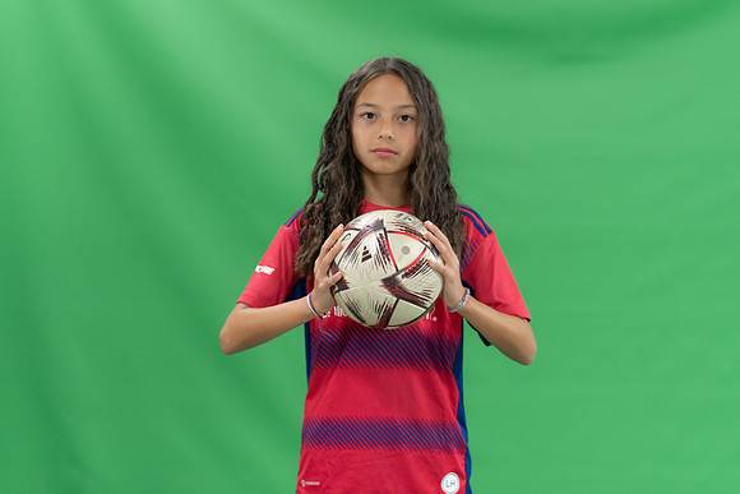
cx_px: 370
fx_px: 3259
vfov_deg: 8.7
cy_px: 247
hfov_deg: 13.0
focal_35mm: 159
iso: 1000
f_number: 2.8
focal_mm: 151
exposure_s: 1/250
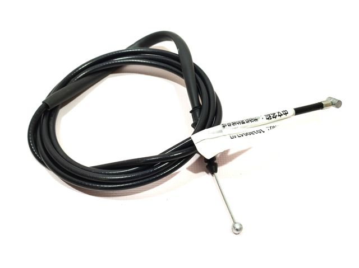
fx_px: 415
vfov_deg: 35.9
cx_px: 180
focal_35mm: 40
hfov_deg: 46.8
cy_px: 134
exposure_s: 1/100
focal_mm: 4.75
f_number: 1.75
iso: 252
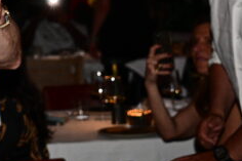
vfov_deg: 8.6
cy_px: -140
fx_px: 1021
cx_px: -189
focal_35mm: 152
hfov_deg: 12.4
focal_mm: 35
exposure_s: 1/160
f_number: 2.8
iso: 1000
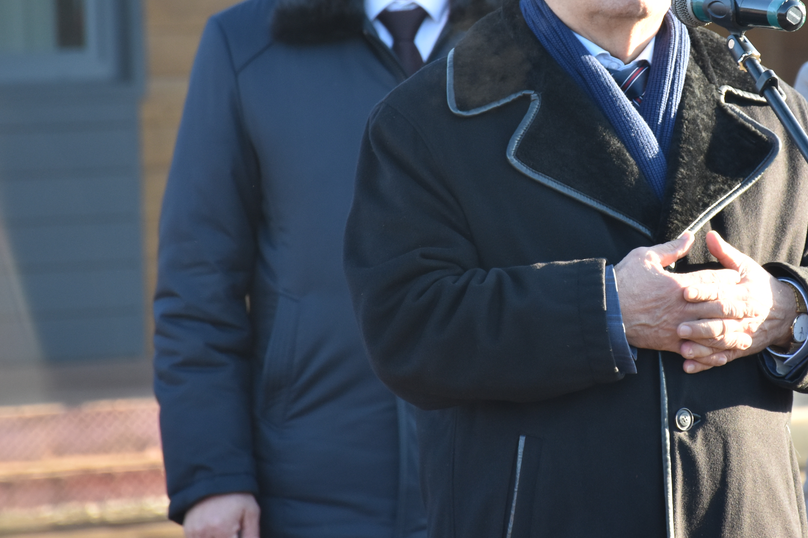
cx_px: 585
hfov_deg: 6.4
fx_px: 7204
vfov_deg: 4.3
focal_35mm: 321
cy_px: 150
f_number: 5.6
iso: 500
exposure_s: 1/200
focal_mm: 130
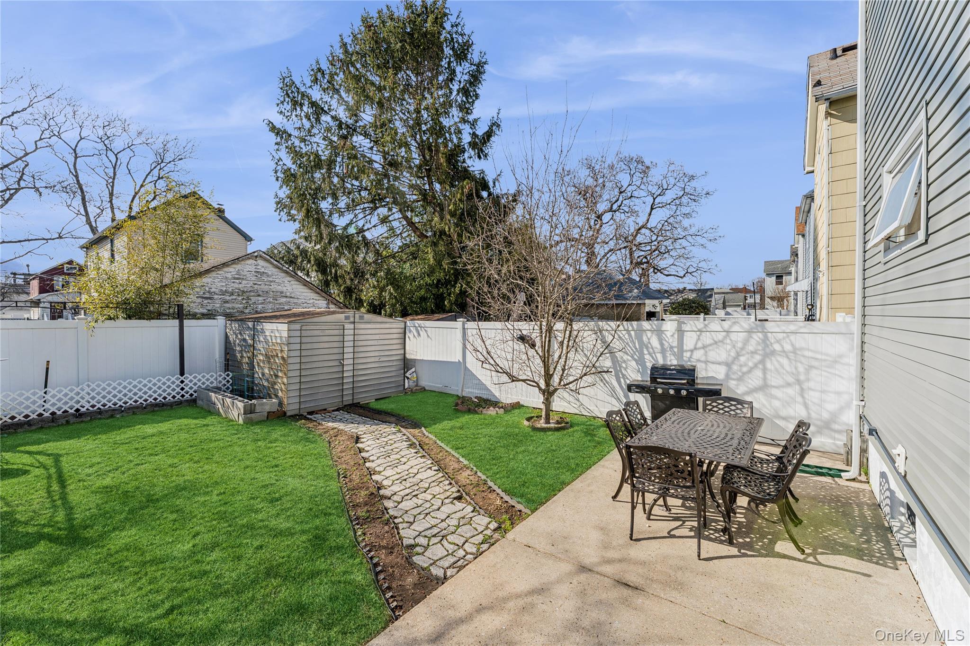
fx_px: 377
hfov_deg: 104.3
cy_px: 323
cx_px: 485
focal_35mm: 14
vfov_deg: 81.2
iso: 100
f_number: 11
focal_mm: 14
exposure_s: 1/100
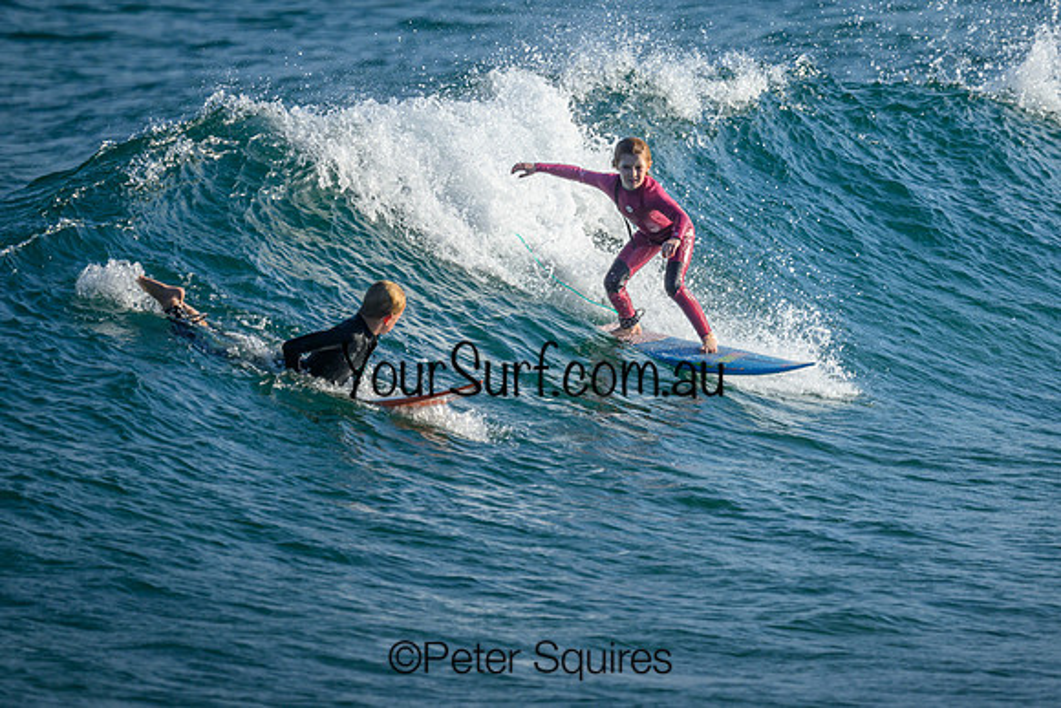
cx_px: 667
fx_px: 29650
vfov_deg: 1.4
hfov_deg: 2.1
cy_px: 305
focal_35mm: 1006
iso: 400
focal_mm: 800
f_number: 6.3
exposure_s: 1/2000
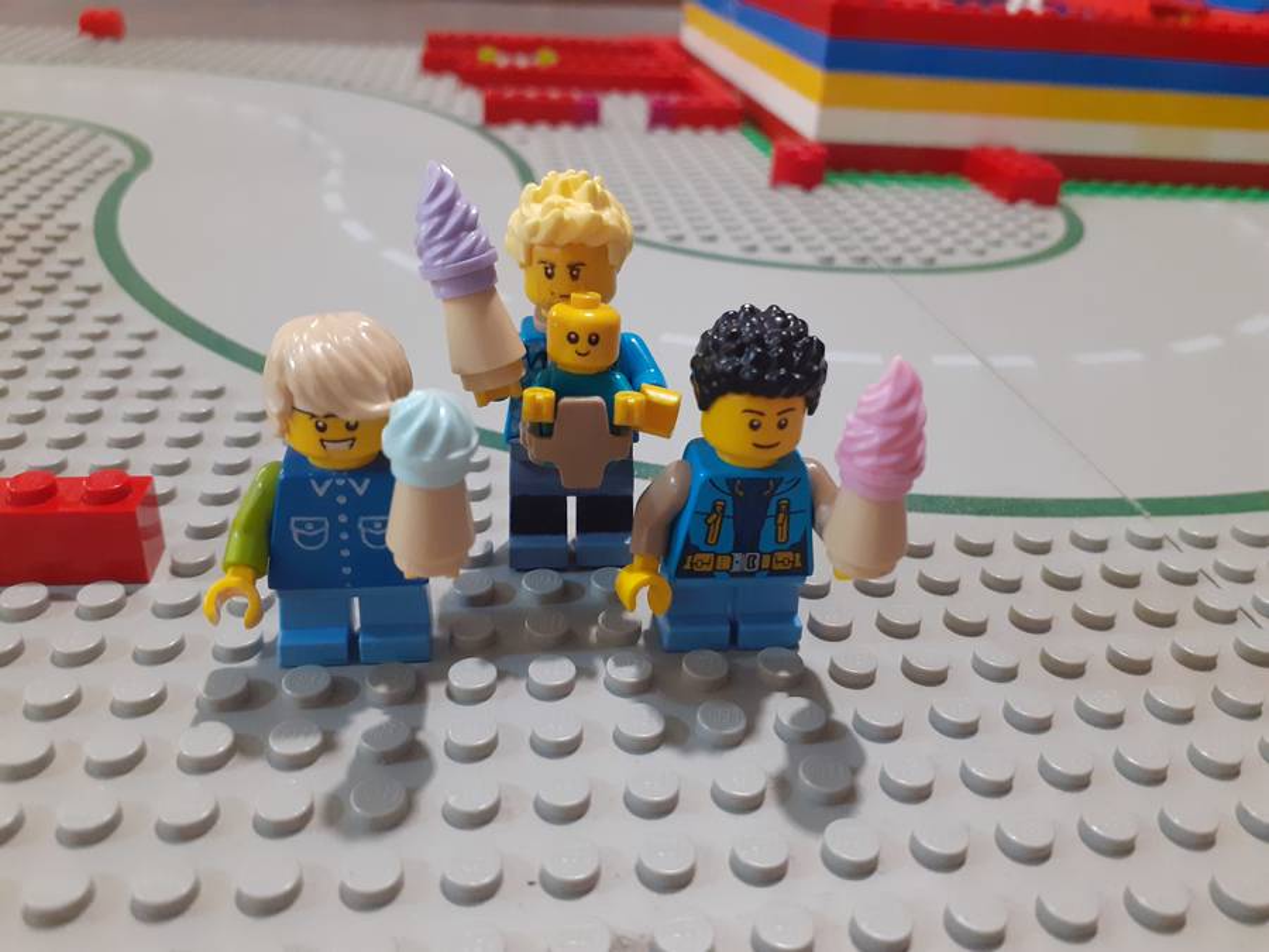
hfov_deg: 65.3
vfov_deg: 51.4
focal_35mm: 27
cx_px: 634
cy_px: 476
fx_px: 990
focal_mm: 3.6
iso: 320
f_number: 1.9
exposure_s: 1/25
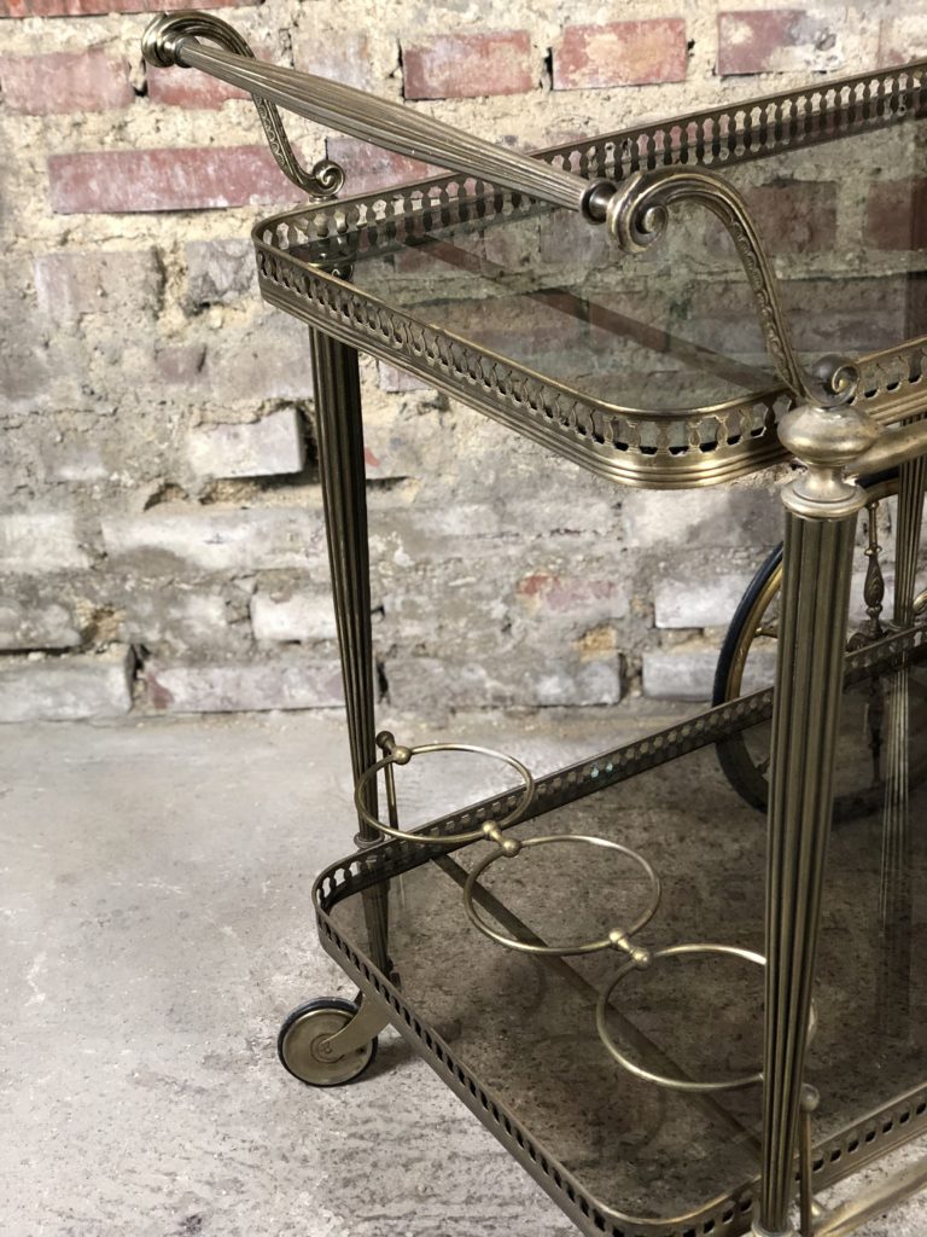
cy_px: 618
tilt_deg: -27.8
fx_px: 1857
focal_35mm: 52
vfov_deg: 36.8
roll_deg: +4.0
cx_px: 464
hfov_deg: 28.0
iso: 160
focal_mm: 6
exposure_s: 1/25
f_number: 2.4
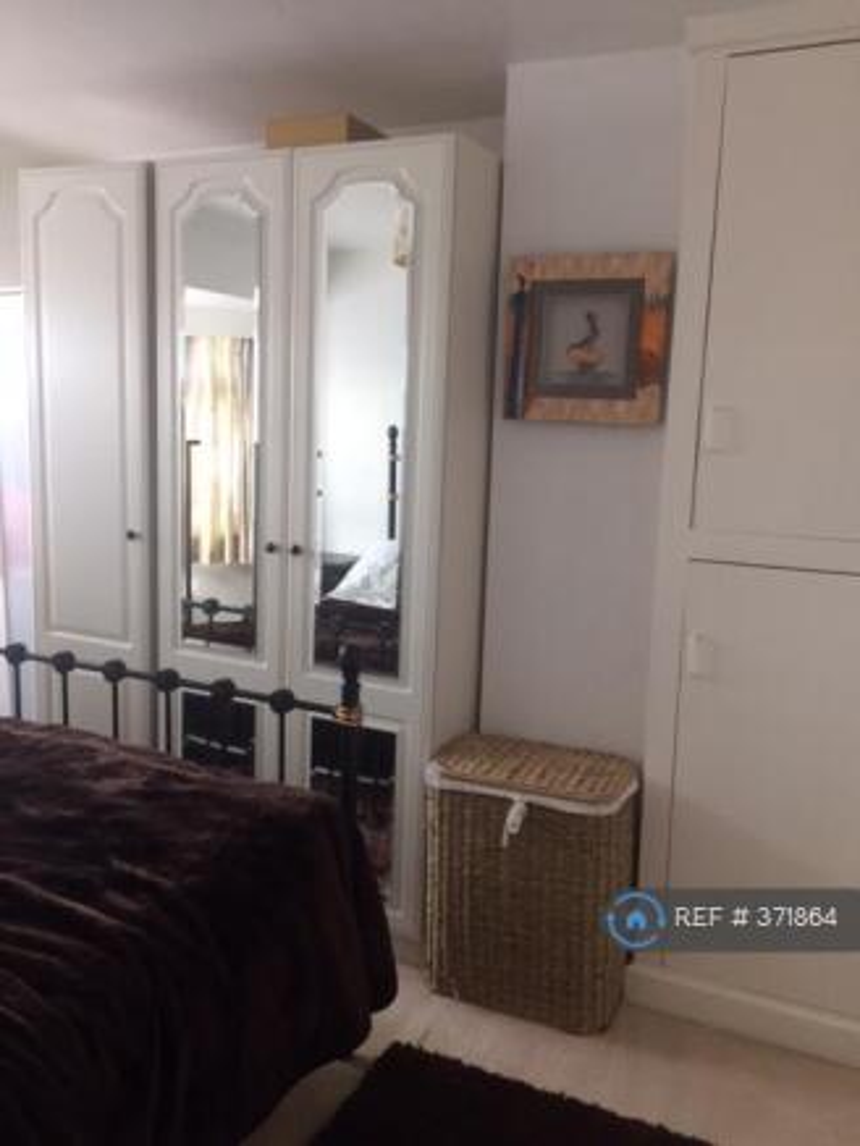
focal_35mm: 29
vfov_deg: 61.6
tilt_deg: -11.0
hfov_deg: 48.2
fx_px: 960
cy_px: 573
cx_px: 430
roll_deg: -1.8
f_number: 2.2
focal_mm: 4.15
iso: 64
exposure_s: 1/33
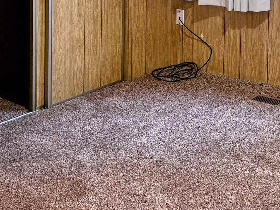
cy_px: -74
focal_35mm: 76
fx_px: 615
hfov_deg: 23.9
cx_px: 315
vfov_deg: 17.9
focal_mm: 6.5
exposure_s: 1/120
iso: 125
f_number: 1.4
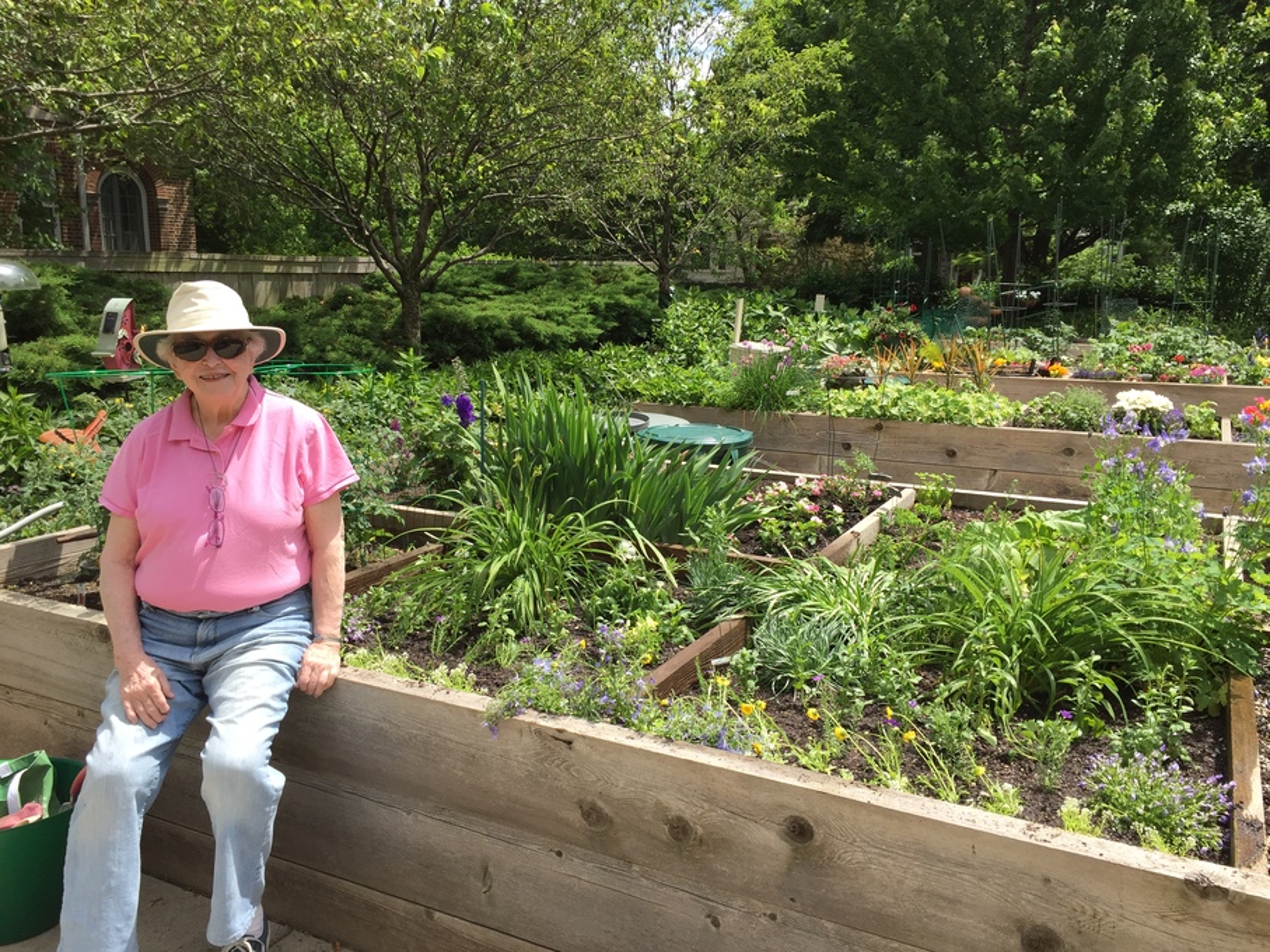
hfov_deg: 61.7
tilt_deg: -11.2
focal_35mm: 29
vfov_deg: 48.2
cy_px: 476
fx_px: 1064
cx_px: 635
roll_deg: -1.3
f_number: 2.2
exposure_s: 1/1199
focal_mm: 4.15
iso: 32
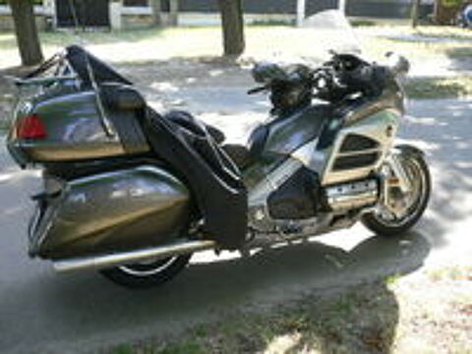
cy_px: 177
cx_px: 236
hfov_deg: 52.6
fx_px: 477
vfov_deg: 40.7
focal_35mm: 35
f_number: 2.8
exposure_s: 1/100
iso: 80
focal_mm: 5.8
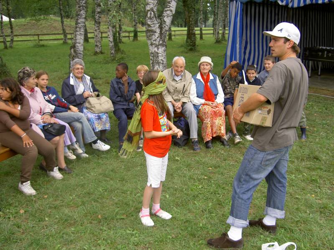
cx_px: 167
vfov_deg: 36.8
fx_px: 376
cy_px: 125
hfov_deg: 47.9
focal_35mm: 39
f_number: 2.8
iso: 100
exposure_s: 1/125
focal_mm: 8
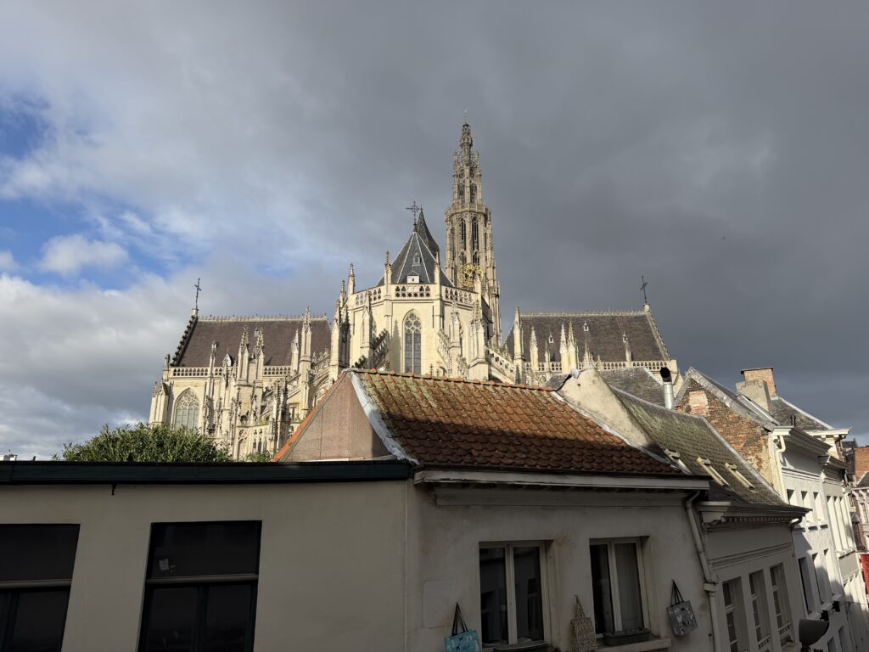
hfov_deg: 71.6
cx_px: 434
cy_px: 326
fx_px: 602
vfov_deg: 56.8
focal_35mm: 24
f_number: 1.78
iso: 80
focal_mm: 6.76
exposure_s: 1/3759
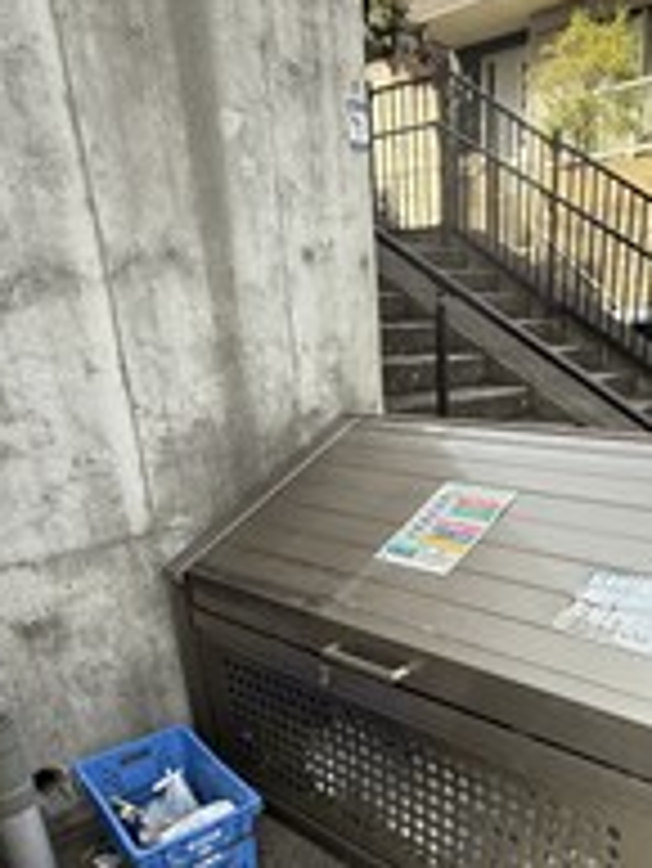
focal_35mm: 29
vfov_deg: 58.1
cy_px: 661
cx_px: 436
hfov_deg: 47.5
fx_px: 727
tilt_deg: -24.8
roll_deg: +1.1
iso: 50
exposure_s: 1/193
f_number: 2.2
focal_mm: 2.22
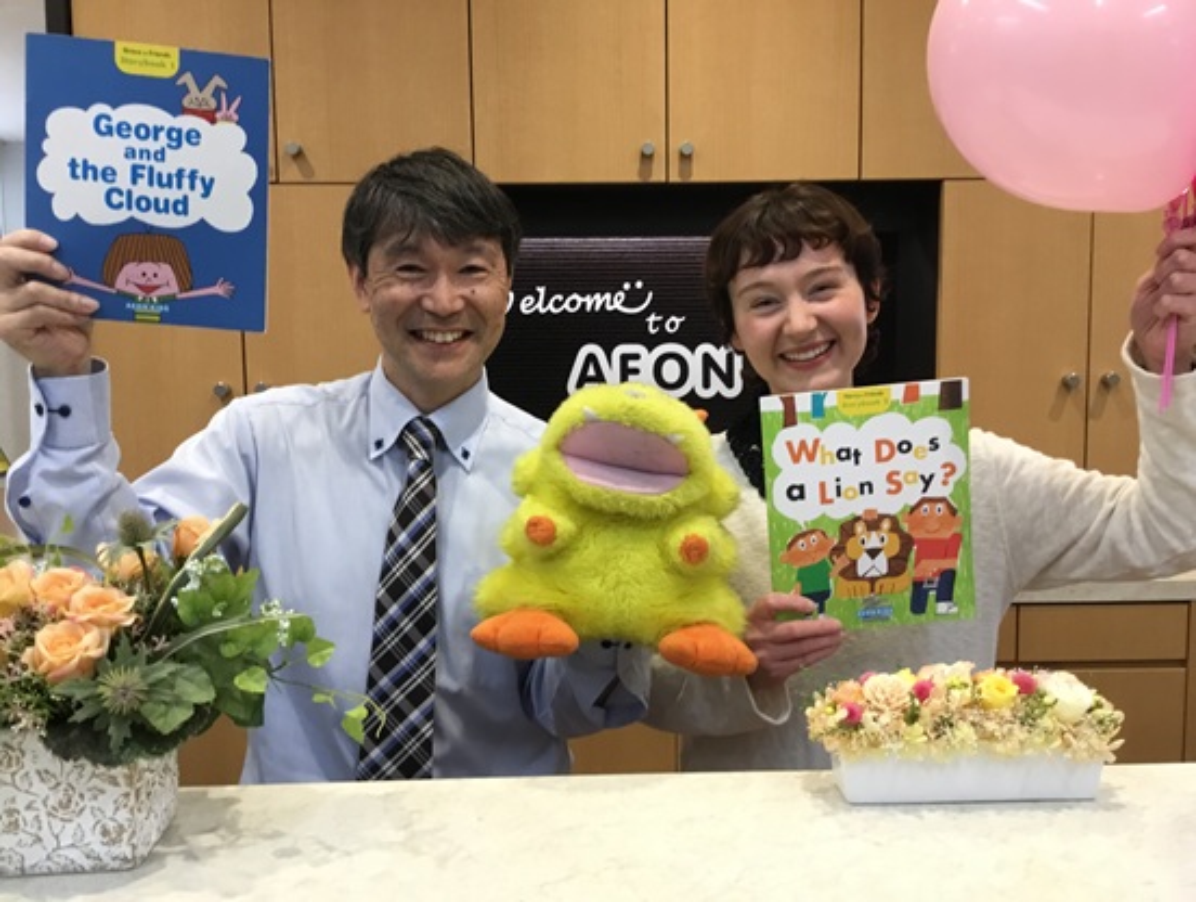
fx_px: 1073
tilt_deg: -3.4
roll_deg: +0.9
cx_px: 598
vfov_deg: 45.6
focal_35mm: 31
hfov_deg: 58.3
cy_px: 451
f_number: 2.4
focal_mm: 3.3
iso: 40
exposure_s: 1/30
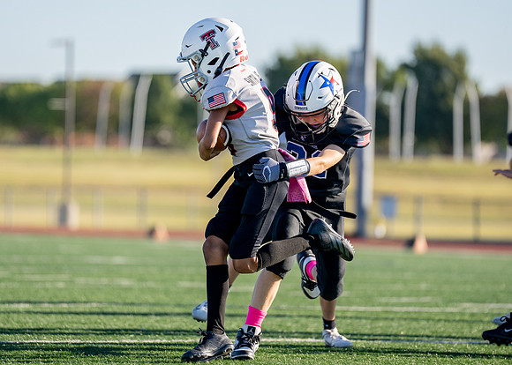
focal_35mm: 259
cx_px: 238
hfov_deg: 7.8
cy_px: 181
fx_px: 3760
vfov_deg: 5.6
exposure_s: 1/2000
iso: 160
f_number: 2.8
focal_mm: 200
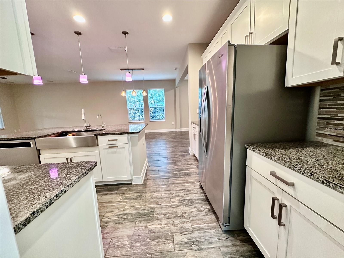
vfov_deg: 85.7
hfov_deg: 102.1
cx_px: 172
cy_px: 129
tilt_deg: -8.3
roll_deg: +2.3
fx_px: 139
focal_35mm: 14
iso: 500
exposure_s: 1/60
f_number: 2.2
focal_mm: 2.22
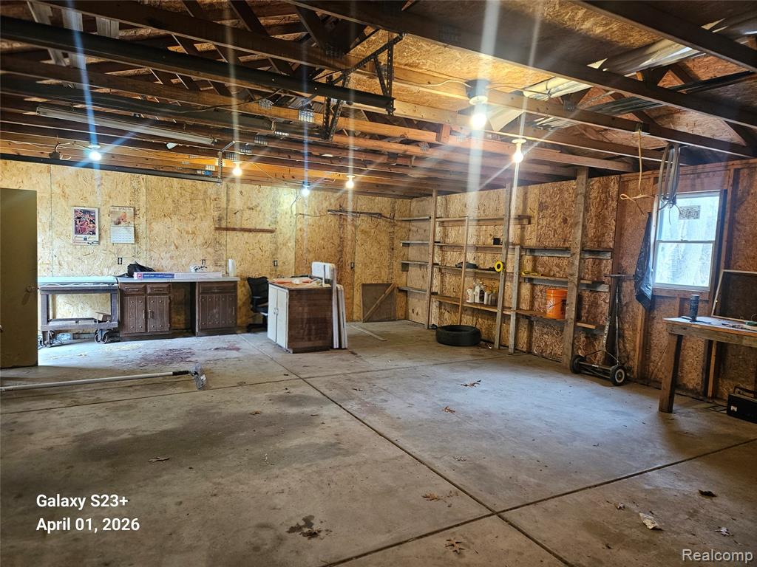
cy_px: 284
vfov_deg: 58.9
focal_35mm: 23
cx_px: 378
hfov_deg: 73.9
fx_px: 503
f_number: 1.8
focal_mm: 5.4
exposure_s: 1/120
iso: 250
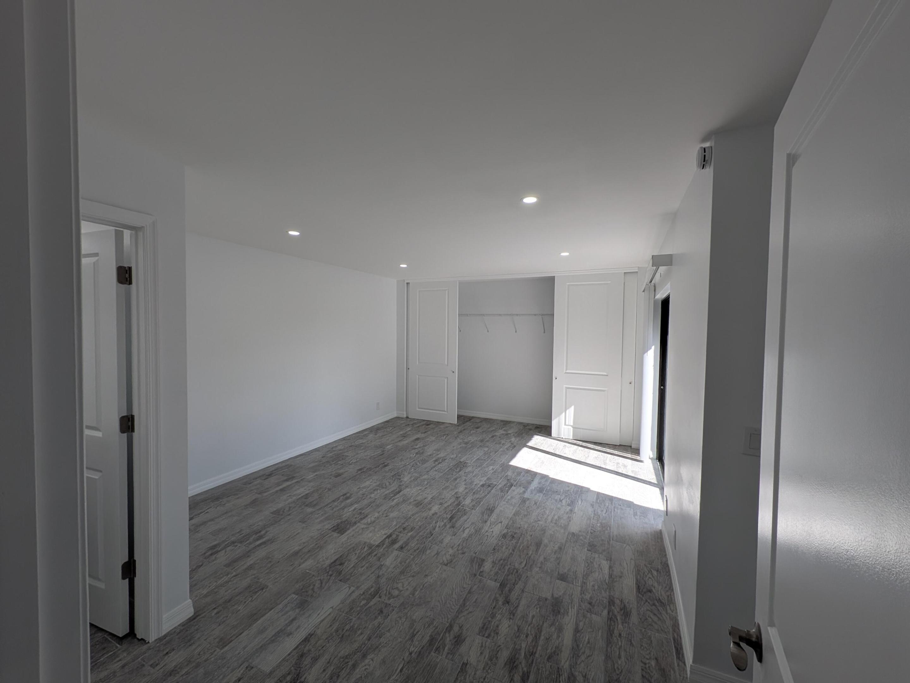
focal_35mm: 13
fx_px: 342
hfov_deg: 106.2
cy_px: 342
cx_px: 455
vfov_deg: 89.9
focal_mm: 1.54
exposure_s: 1/320
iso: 35
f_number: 2.2
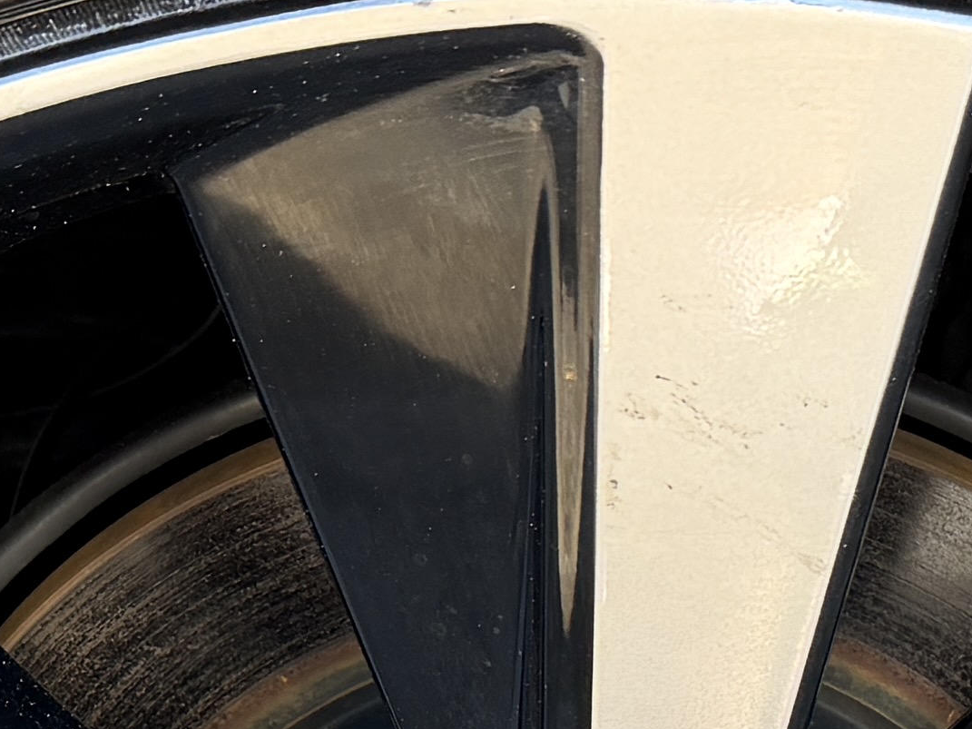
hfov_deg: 15.4
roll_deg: -1.1
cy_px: 970
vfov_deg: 11.3
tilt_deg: -39.5
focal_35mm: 128
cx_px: 665
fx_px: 3594
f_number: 1.78
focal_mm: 6.76
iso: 125
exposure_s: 1/200
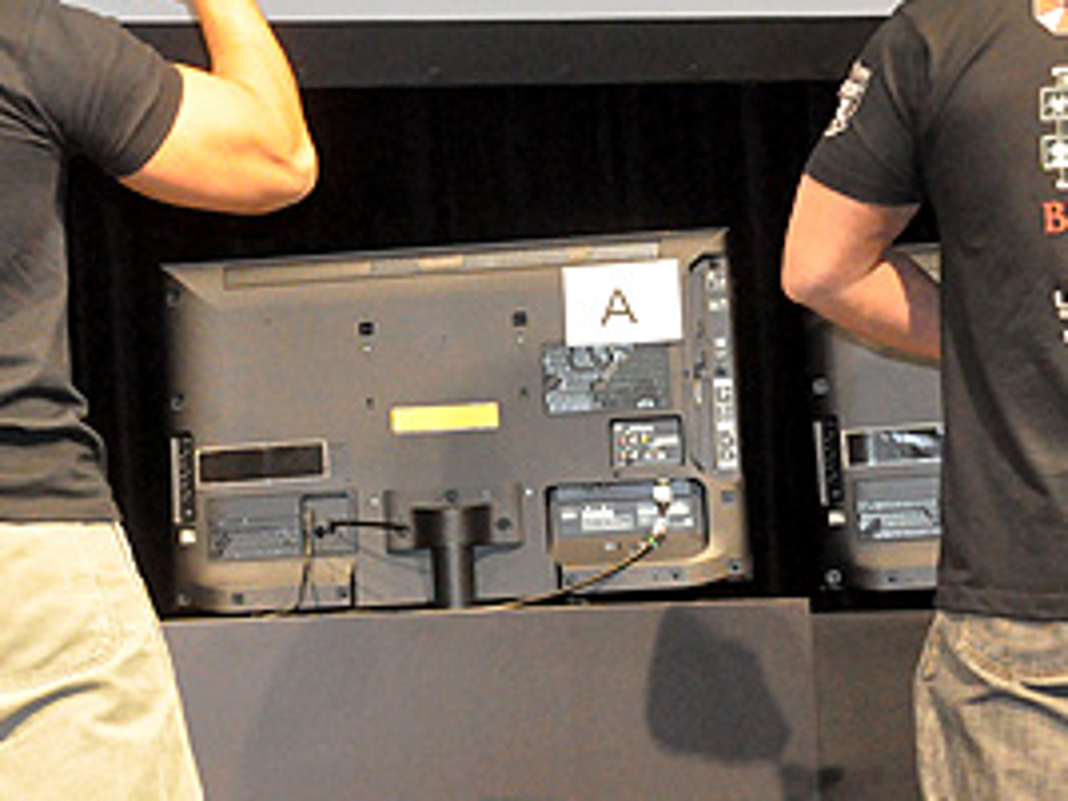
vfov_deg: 12.2
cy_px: 275
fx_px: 3733
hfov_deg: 16.3
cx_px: 414
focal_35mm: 121
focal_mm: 44
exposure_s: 1/200
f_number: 7.1
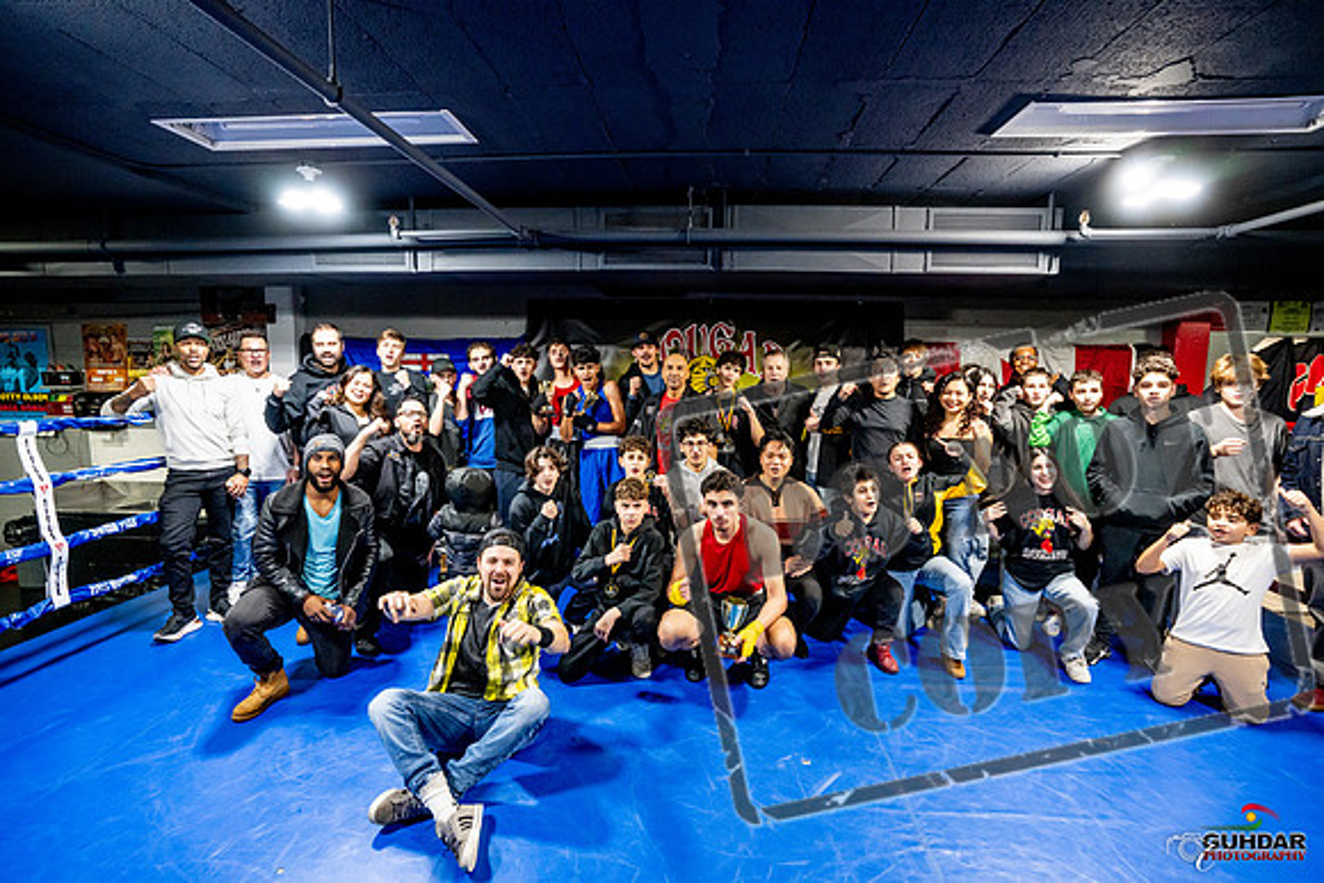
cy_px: 442
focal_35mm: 16
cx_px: 662
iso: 5000
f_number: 5
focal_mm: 16
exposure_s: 1/160
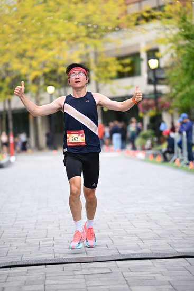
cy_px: 146
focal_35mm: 140
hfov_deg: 9.8
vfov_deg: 14.6
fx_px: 1131
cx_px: 97
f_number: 2.8
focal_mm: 140
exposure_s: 1/1250
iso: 1250
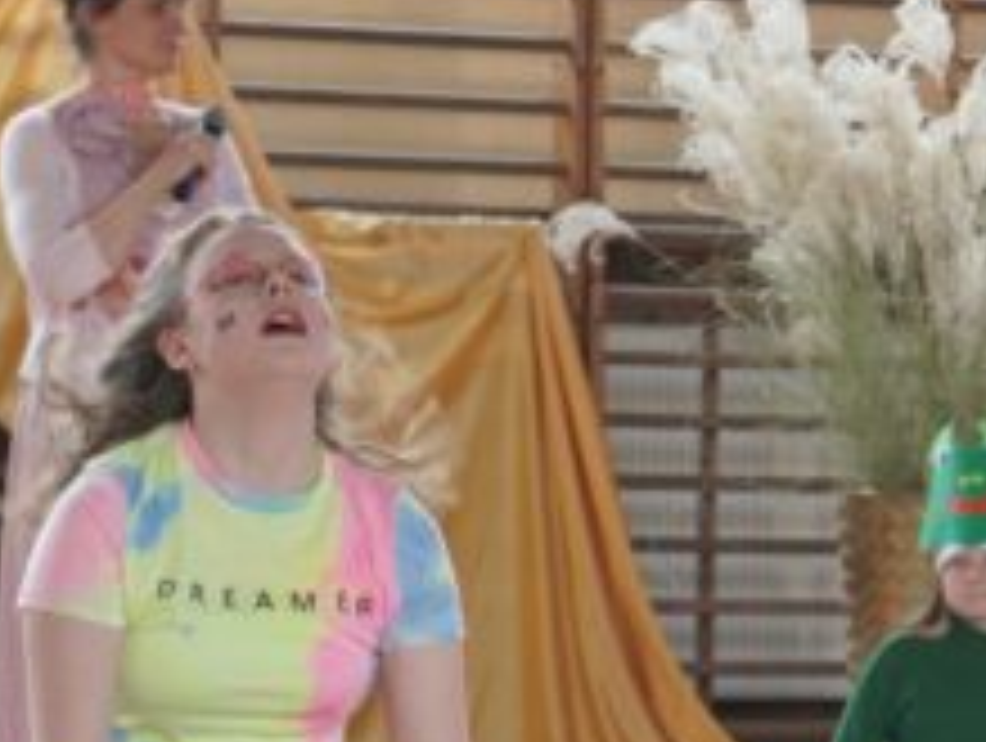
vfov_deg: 7.7
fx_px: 5478
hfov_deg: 10.2
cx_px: 900
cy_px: 621
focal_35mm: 192
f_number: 4
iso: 1600
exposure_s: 1/160
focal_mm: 73
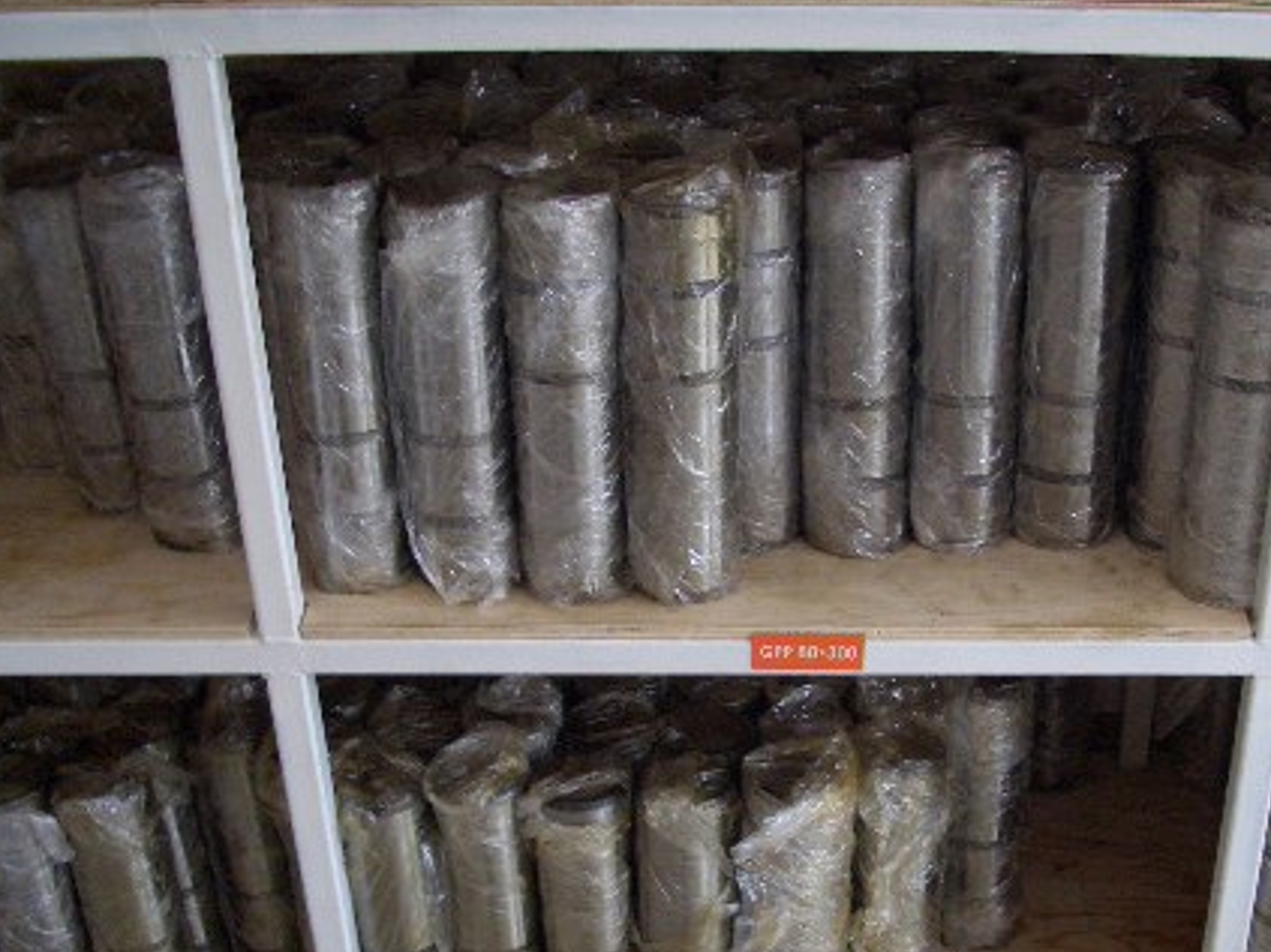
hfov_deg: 35.7
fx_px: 1945
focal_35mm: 53
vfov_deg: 27.2
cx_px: 871
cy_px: 679
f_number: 2.6
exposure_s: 1/13
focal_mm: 5.8
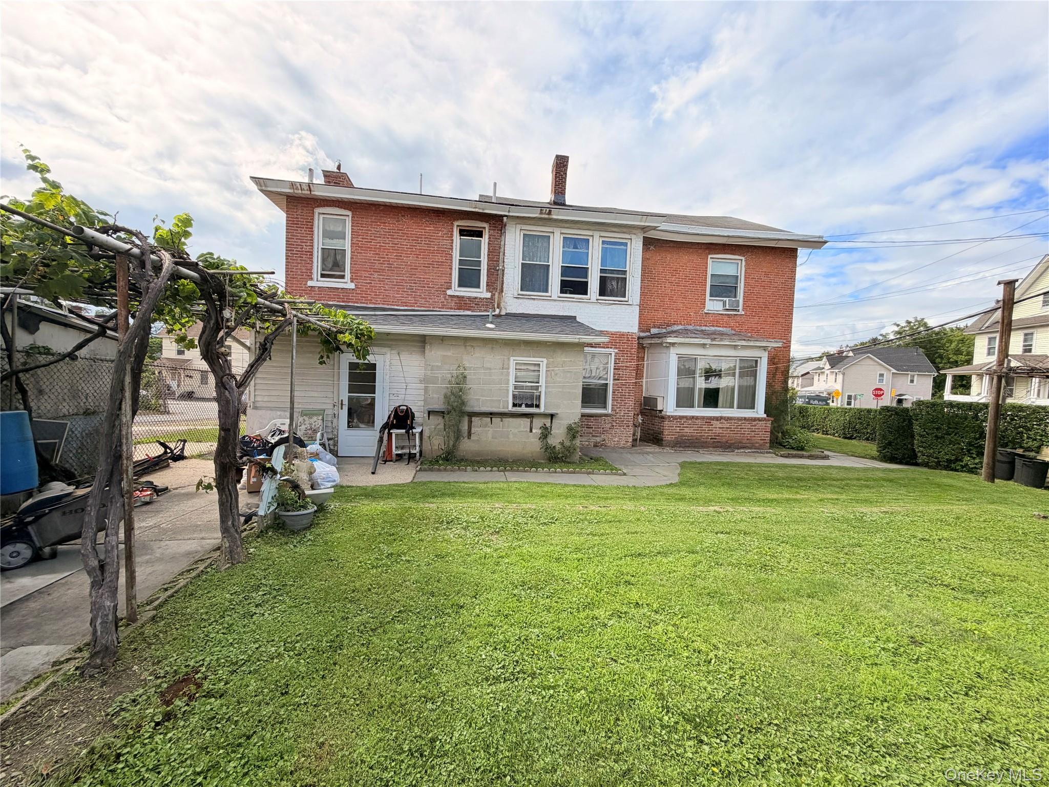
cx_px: 524
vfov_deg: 85.7
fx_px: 424
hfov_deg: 102.1
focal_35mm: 14
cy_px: 394
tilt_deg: -2.7
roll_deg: -2.0
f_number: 2.2
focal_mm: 2.22
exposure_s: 1/1017
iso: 32
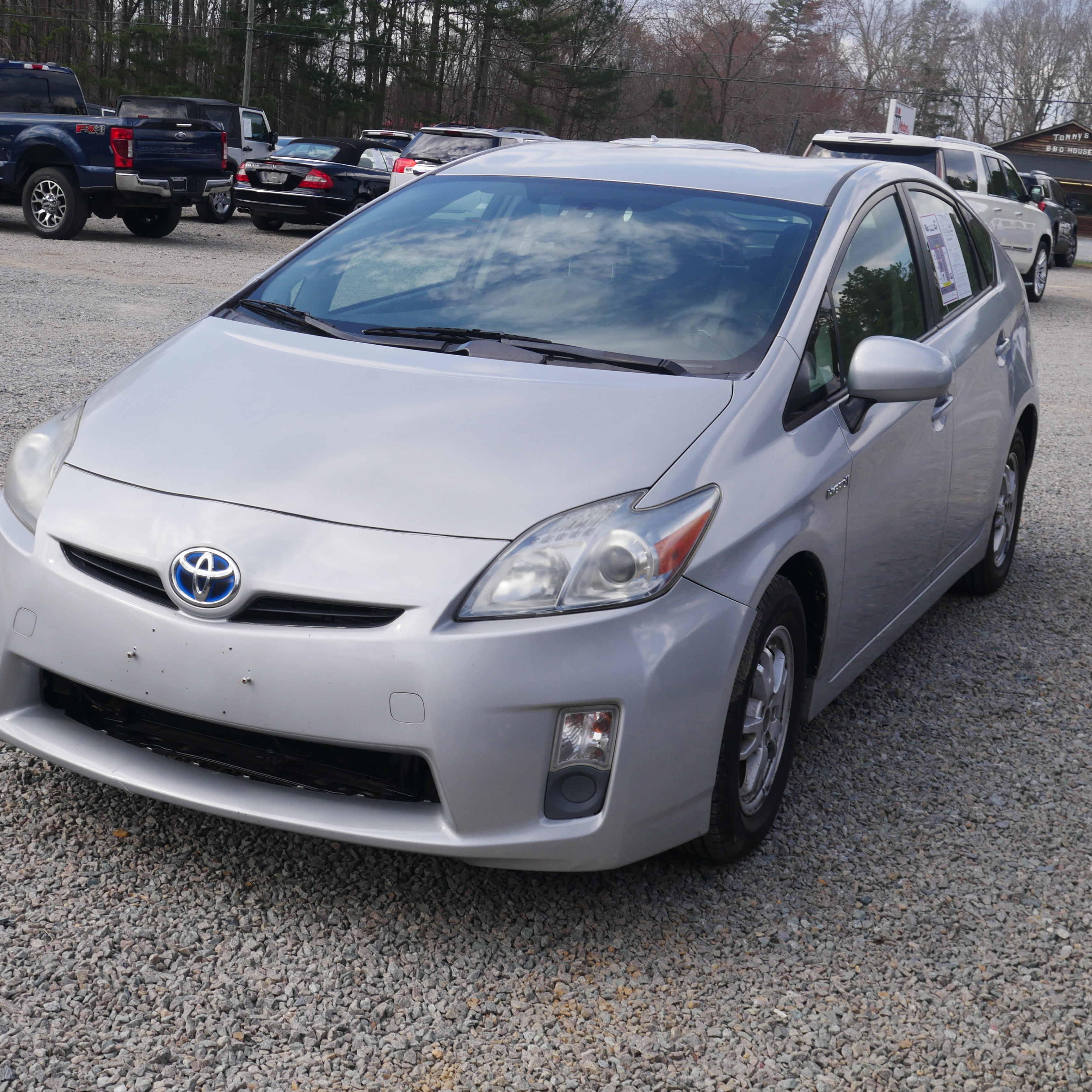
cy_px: 536
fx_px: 1713
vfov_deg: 35.4
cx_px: 536
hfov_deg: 35.4
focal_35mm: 48
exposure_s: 1/320
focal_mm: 20
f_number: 8
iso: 200
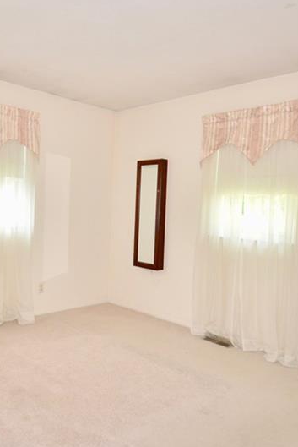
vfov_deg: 63.6
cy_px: 215
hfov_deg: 44.4
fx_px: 360
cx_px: 101
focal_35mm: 29
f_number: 3.5
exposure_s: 1/60
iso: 560
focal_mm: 10
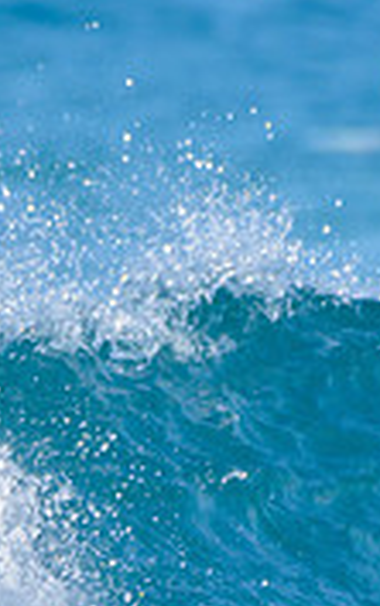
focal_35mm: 2047
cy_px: 503
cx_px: -365
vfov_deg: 1.0
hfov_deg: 0.6
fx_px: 33836
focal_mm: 500
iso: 250
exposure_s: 1/2000
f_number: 5.6
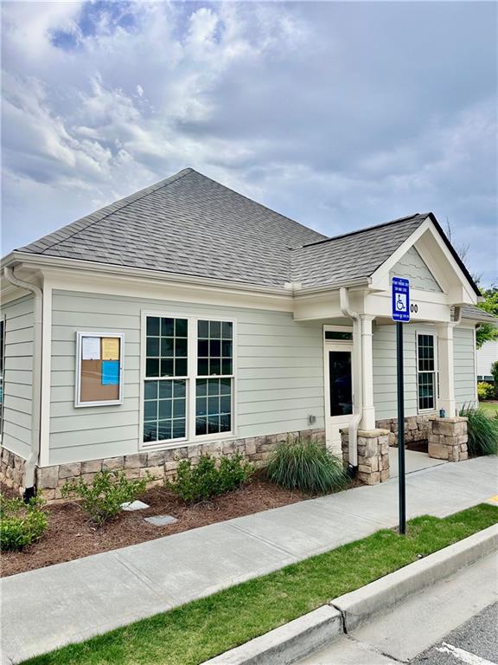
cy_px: 332
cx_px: 249
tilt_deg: +2.1
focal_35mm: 24
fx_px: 460
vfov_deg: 71.6
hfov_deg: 56.8
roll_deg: -0.9
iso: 80
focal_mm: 6.86
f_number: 1.78
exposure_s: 1/2591
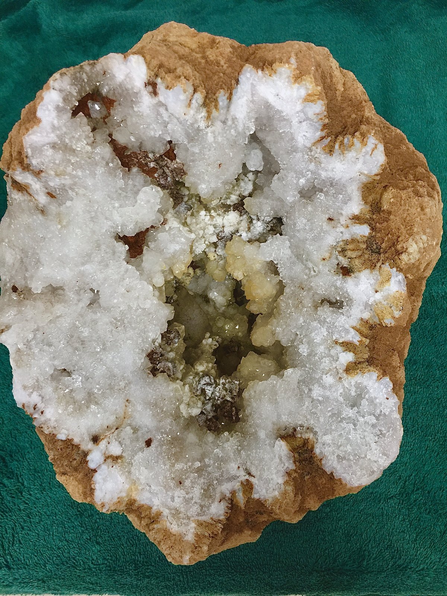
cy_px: 298
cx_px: 224
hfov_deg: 48.2
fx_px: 499
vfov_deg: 61.7
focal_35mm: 29
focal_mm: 4.15
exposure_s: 1/15
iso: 64
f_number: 2.2
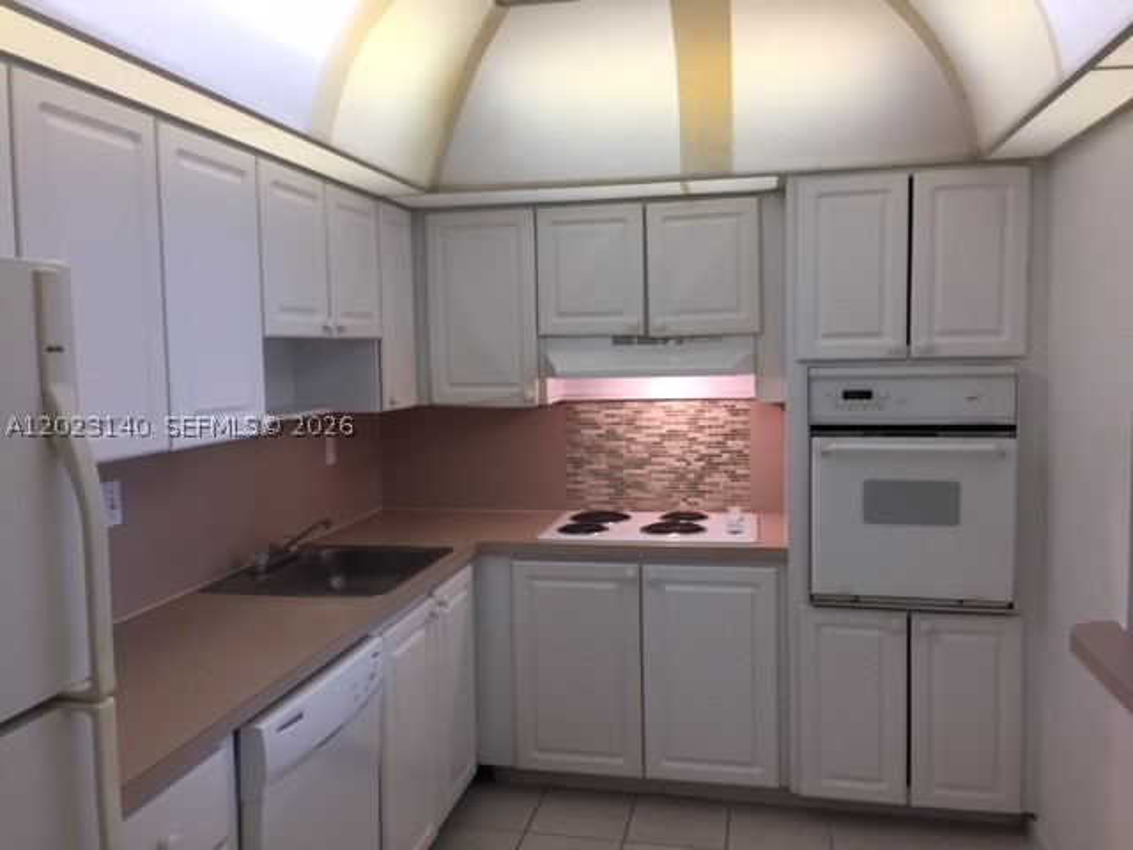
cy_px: 425
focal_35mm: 29
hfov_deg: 61.7
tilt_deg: -5.5
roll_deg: +1.3
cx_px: 566
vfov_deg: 48.2
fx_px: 949
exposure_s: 1/40
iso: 32
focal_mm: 4.15
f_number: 2.2
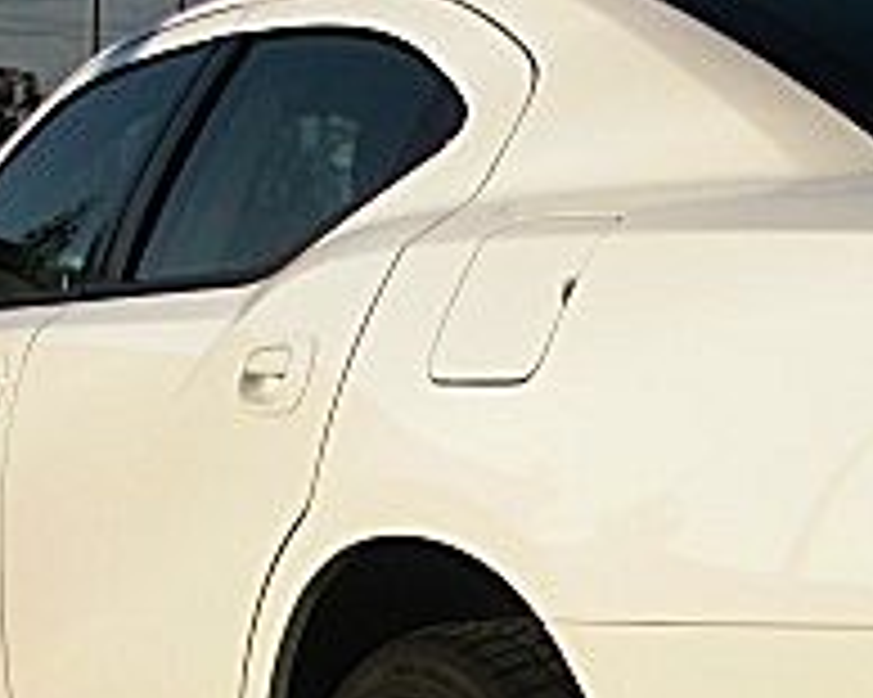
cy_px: 500
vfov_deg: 13.2
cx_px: 1026
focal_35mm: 116
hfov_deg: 16.0
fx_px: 2996
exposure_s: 1/160
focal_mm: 6.3
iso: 50
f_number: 7.9
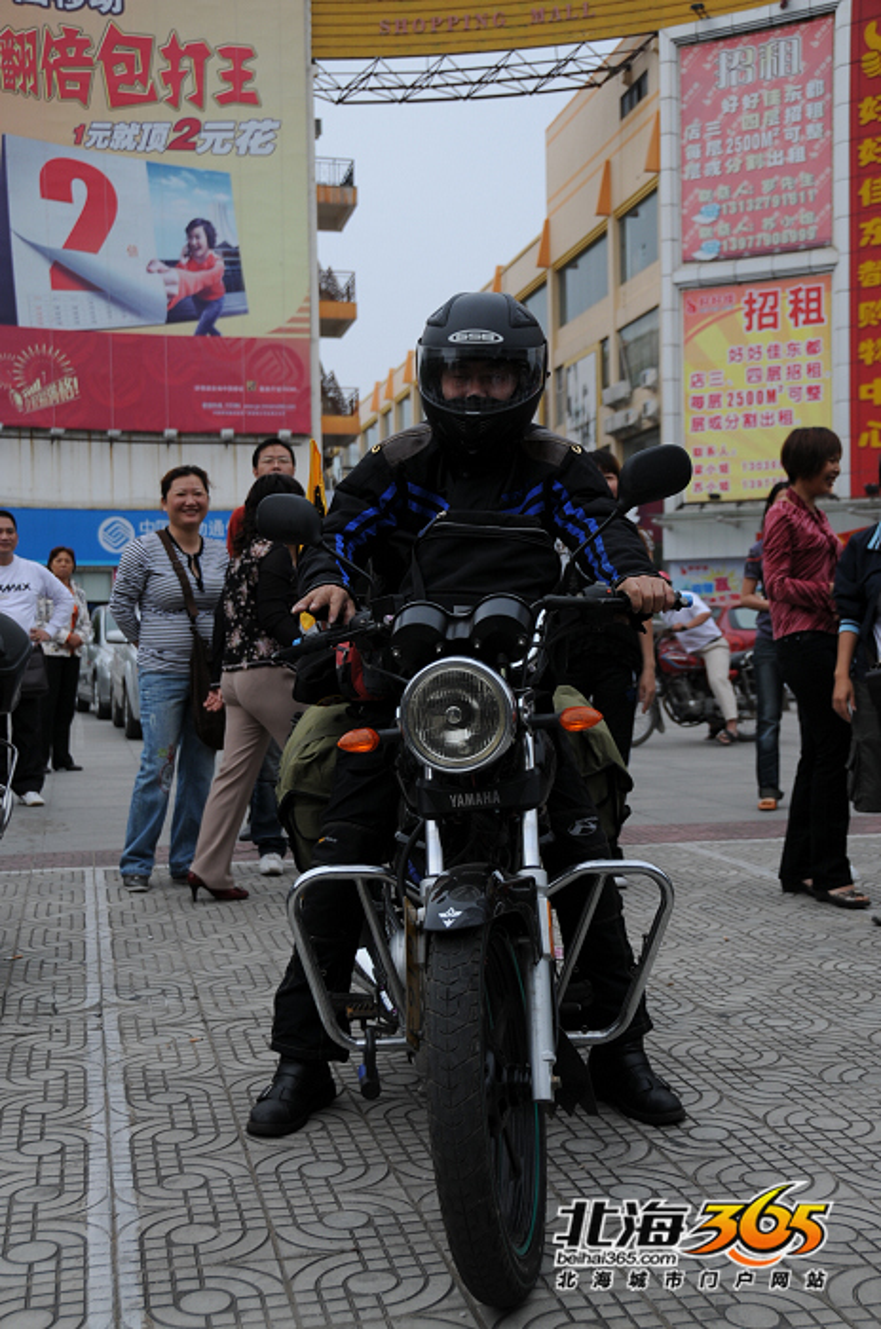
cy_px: 664
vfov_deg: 46.5
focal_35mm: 42
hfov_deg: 31.8
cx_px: 440
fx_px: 1548
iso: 200
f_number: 4
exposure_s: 1/1000
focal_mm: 28
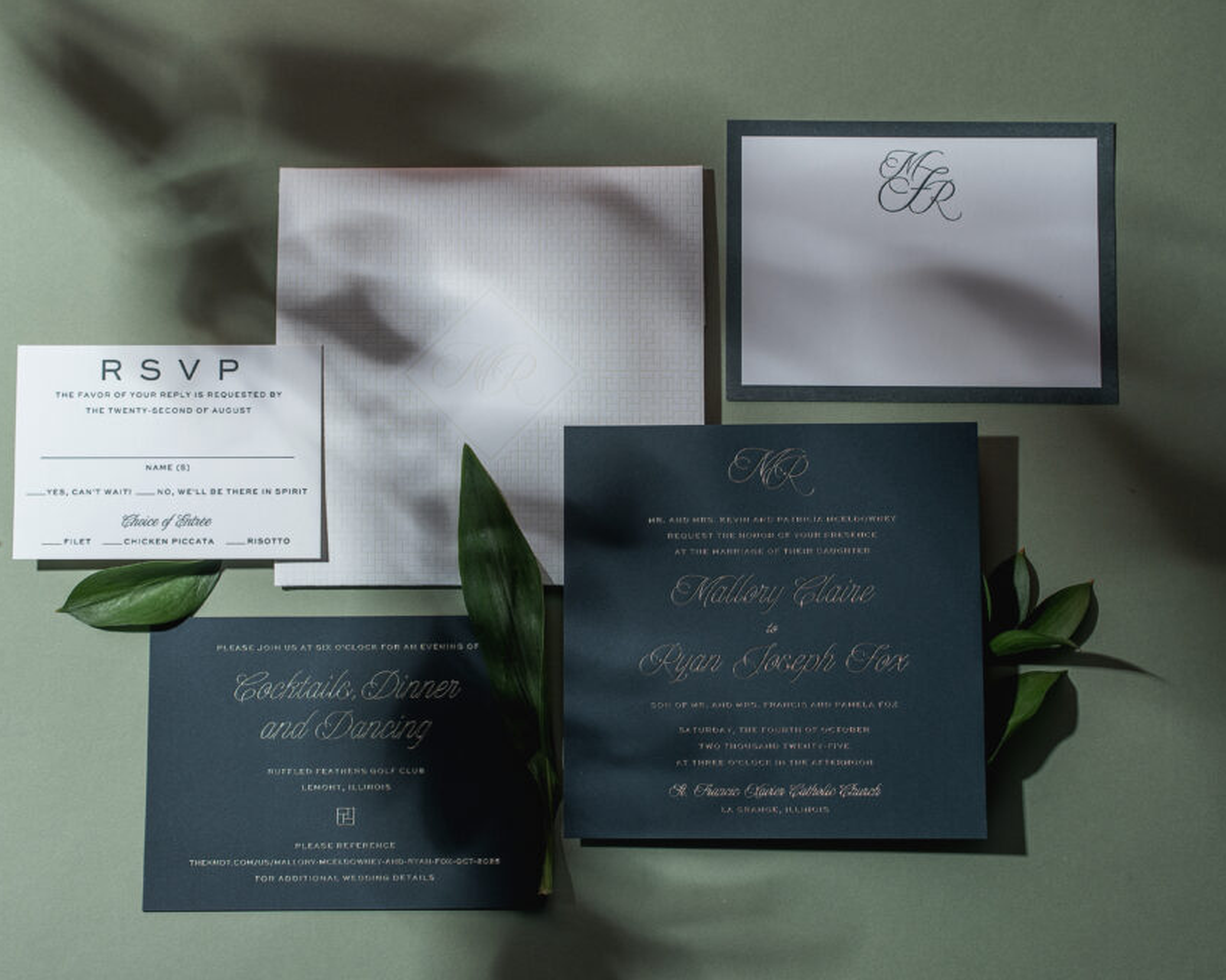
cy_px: 491
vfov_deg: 22.5
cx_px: 583
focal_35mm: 68
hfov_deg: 27.9
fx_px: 2467
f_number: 5.6
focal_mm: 40
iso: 100
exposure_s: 1/250
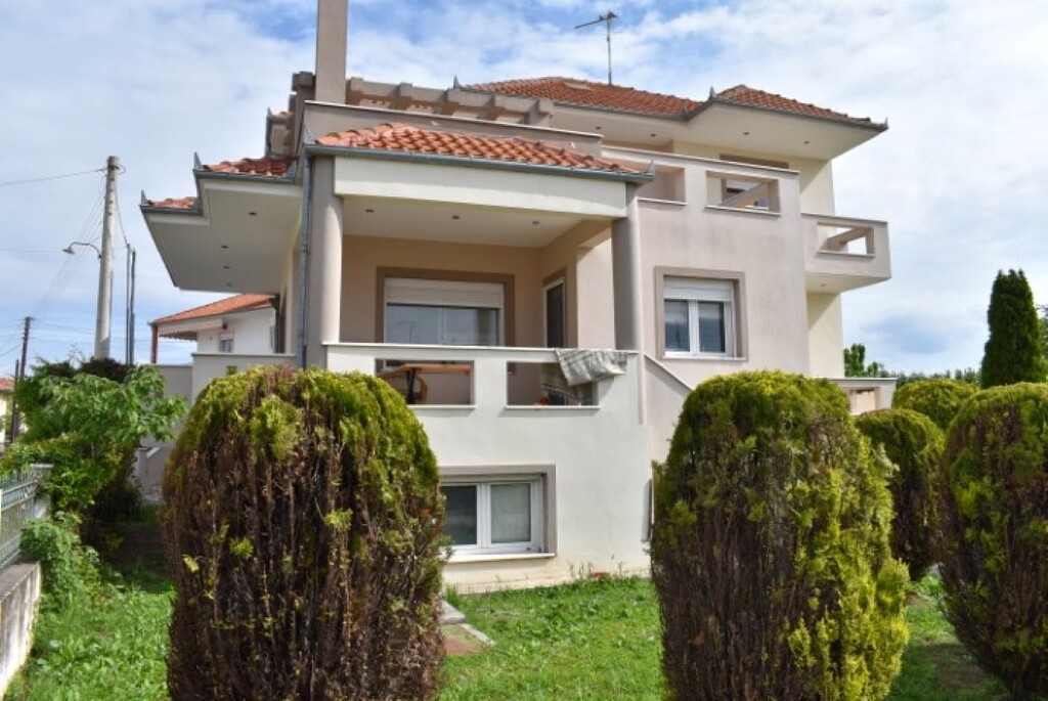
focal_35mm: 27
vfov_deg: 48.0
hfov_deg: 67.3
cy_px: 350
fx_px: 787
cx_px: 524
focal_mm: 18
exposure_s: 1/320
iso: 100
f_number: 9
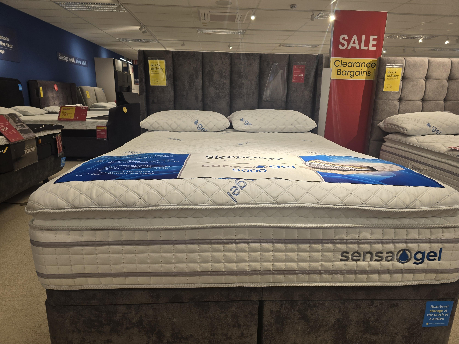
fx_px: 305
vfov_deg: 58.9
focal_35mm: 23
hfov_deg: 73.9
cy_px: 172
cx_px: 230
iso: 50
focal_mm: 6.3
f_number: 1.7
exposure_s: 1/100
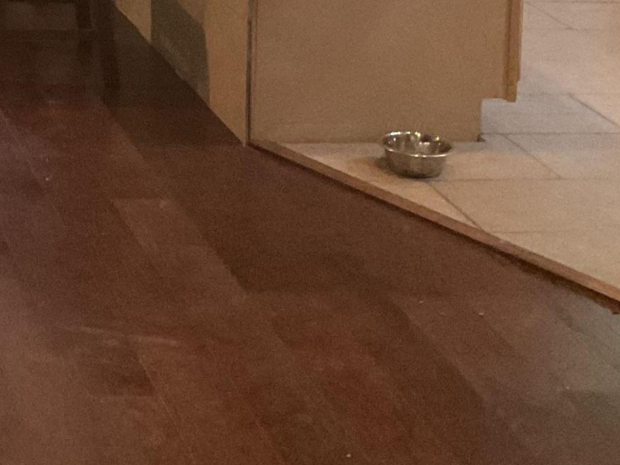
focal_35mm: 102
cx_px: -330
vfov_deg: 13.6
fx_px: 1827
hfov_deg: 17.2
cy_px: -259
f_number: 1.8
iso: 250
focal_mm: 3
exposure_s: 1/30
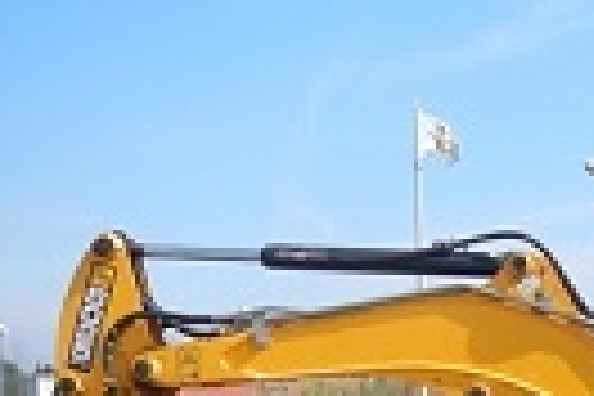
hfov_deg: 21.1
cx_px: 765
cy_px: 486
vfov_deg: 15.0
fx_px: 1452
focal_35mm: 88
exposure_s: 1/800
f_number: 3.9
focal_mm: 5
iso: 125
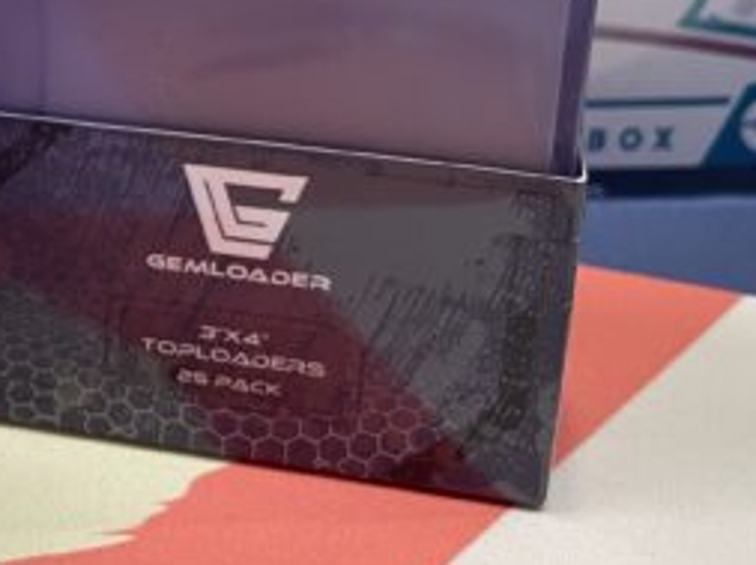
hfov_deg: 22.8
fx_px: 1657
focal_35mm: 76
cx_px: -233
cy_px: 27
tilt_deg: -15.9
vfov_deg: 18.9
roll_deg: +0.3
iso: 80
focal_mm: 5.1
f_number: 1.6
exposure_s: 1/50
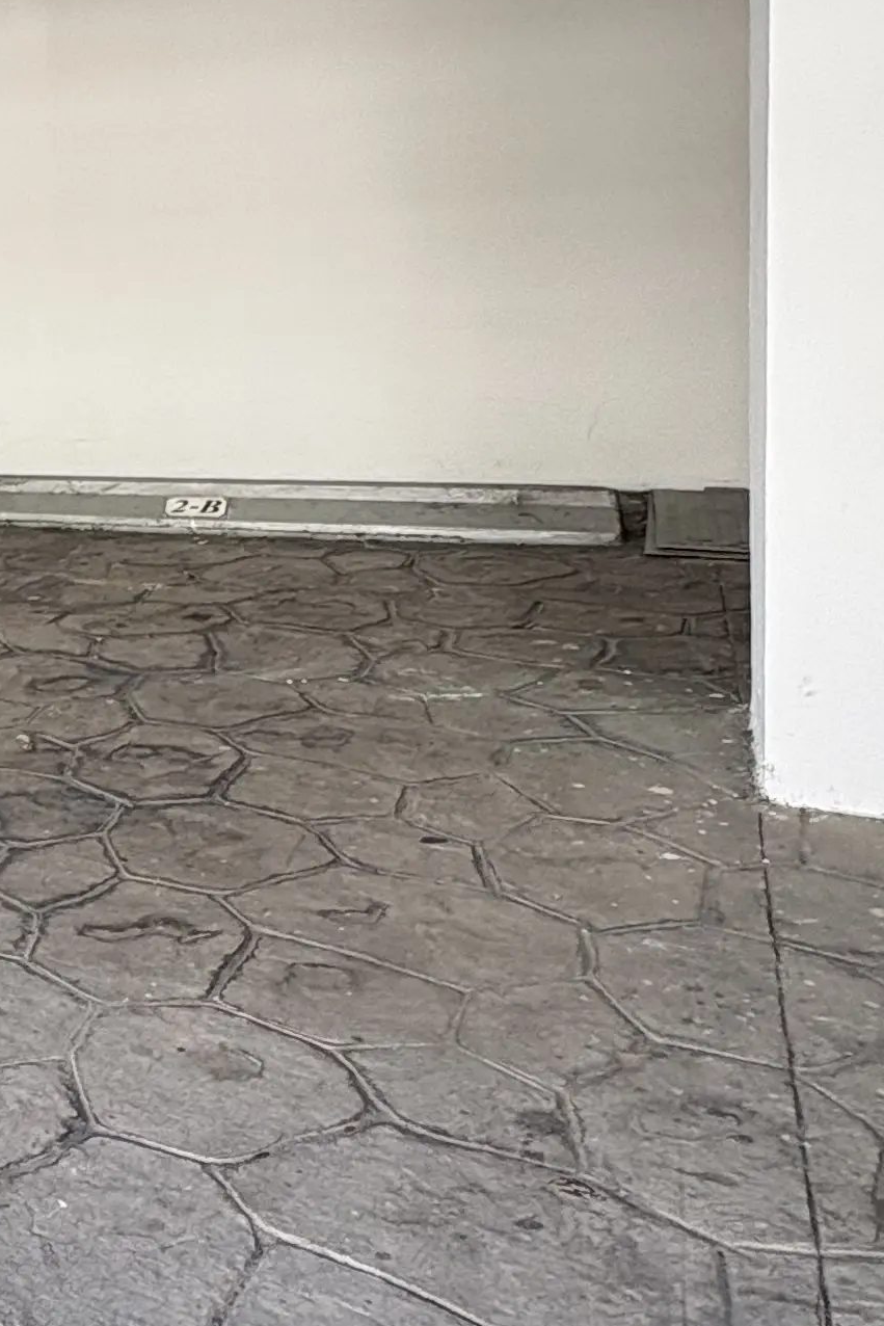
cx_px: -562
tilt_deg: -5.7
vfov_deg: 42.0
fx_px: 1694
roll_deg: +4.9
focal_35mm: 46
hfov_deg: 22.1
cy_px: 402
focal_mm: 2.22
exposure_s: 1/162
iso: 40
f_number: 2.2
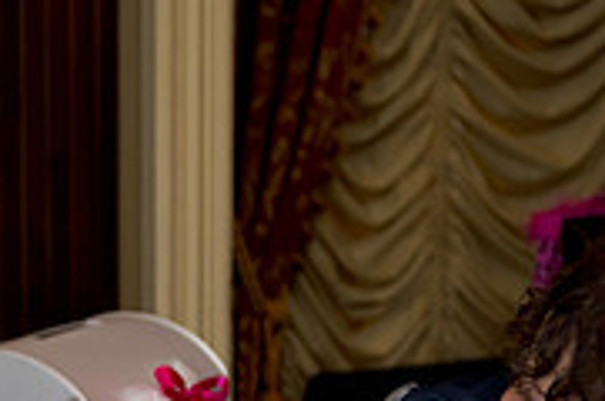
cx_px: -281
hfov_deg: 10.7
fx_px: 3120
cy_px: 394
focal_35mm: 186
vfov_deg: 7.3
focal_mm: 58
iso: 1600
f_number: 3.2
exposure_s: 1/125
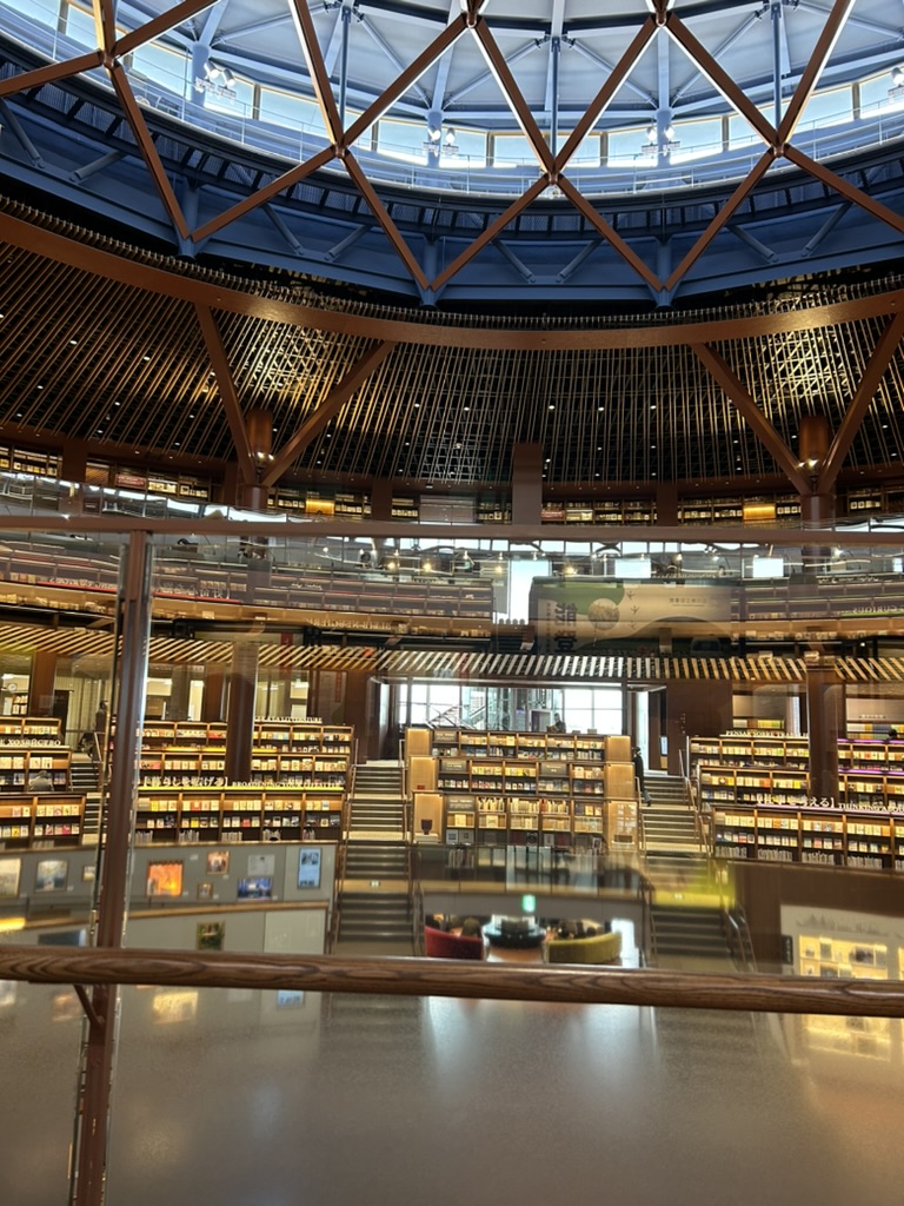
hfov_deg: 53.1
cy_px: 603
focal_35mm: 26
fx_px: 905
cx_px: 452
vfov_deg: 67.3
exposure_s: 1/60
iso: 125
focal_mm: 5.7
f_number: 1.5
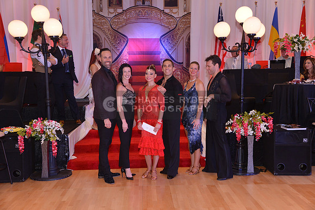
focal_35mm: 44
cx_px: 158
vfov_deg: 30.5
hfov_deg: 44.5
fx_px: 385
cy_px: 105
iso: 1600
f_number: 5
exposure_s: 1/250
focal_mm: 44
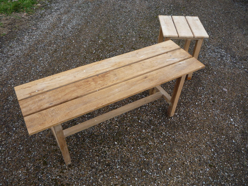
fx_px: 215
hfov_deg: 60.0
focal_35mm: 30
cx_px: 124
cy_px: 93
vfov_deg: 46.8
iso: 100
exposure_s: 1/200
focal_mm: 5.2
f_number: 4
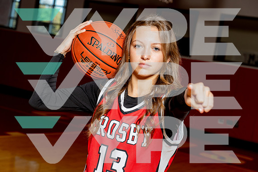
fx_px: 502
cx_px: 129
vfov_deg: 19.5
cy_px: 86
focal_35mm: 70
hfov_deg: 28.8
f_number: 5.6
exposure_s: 1/250
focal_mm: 70
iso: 400
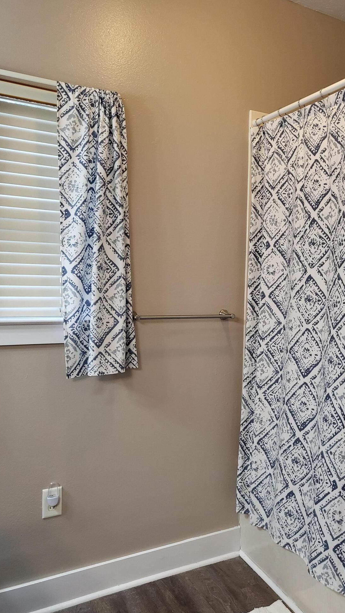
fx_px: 472
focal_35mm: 29
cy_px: 308
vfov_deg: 66.1
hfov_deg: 39.8
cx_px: 226
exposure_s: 1/120
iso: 320
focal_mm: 4.25
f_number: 1.8
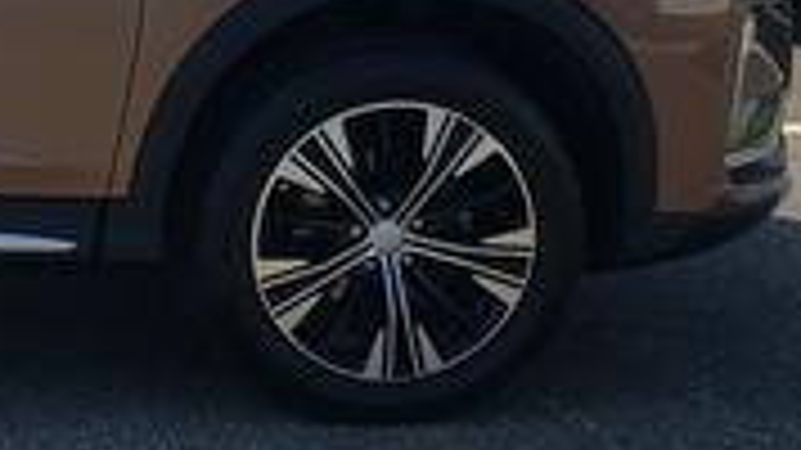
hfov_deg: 18.6
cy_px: -117
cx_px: -392
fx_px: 2166
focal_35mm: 102
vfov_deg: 11.6
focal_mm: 4.3
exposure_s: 1/1378
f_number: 2.4
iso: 50
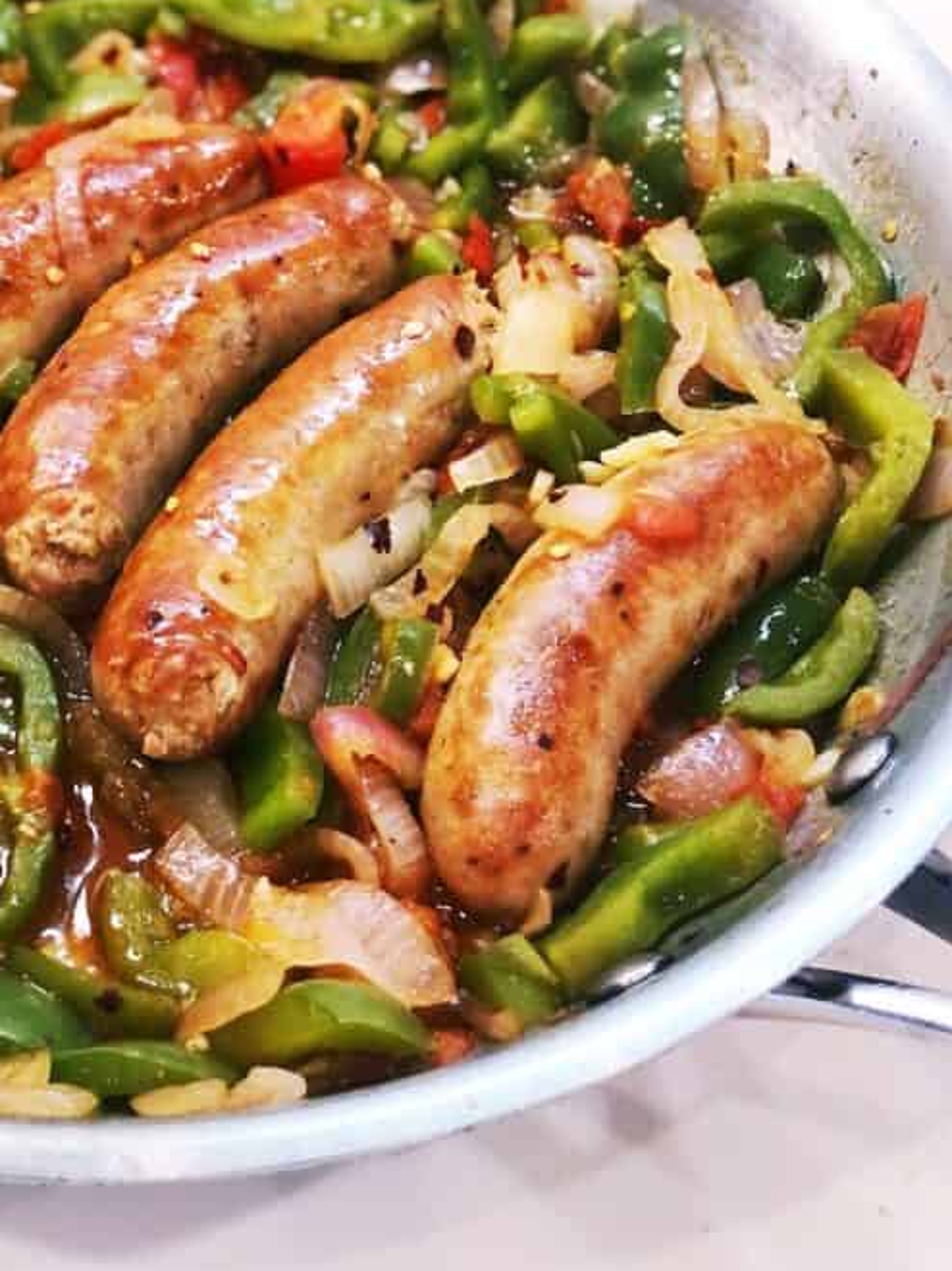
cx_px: 293
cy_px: 353
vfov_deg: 23.4
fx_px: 3045
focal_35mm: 83
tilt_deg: -45.7
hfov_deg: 17.7
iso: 80
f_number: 2.8
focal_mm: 6.6
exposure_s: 1/30
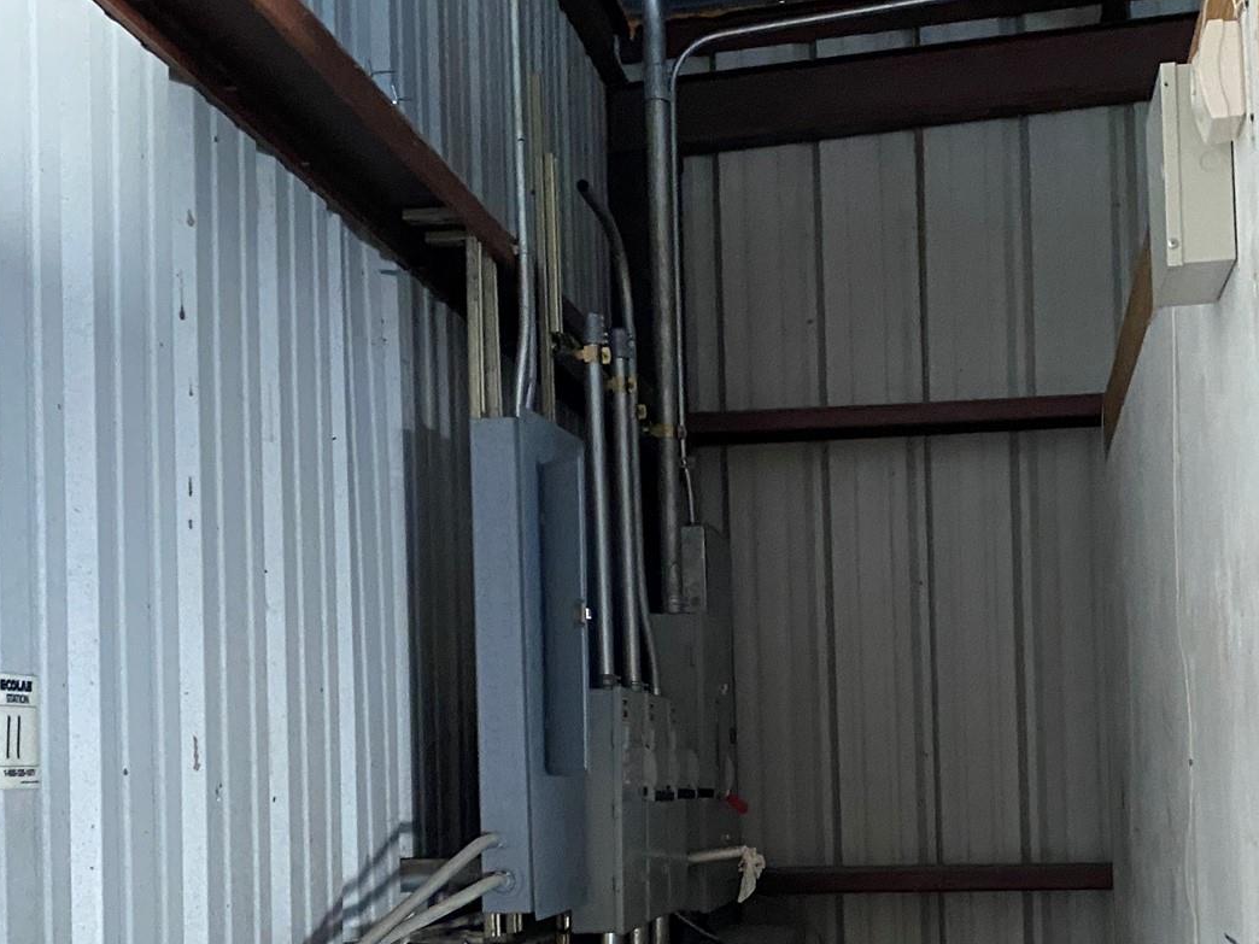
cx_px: 796
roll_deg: +0.0
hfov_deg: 37.2
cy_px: 790
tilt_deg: +1.2
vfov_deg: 27.8
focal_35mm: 51
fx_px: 1855
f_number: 1.8
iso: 640
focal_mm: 4.25
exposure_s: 1/40
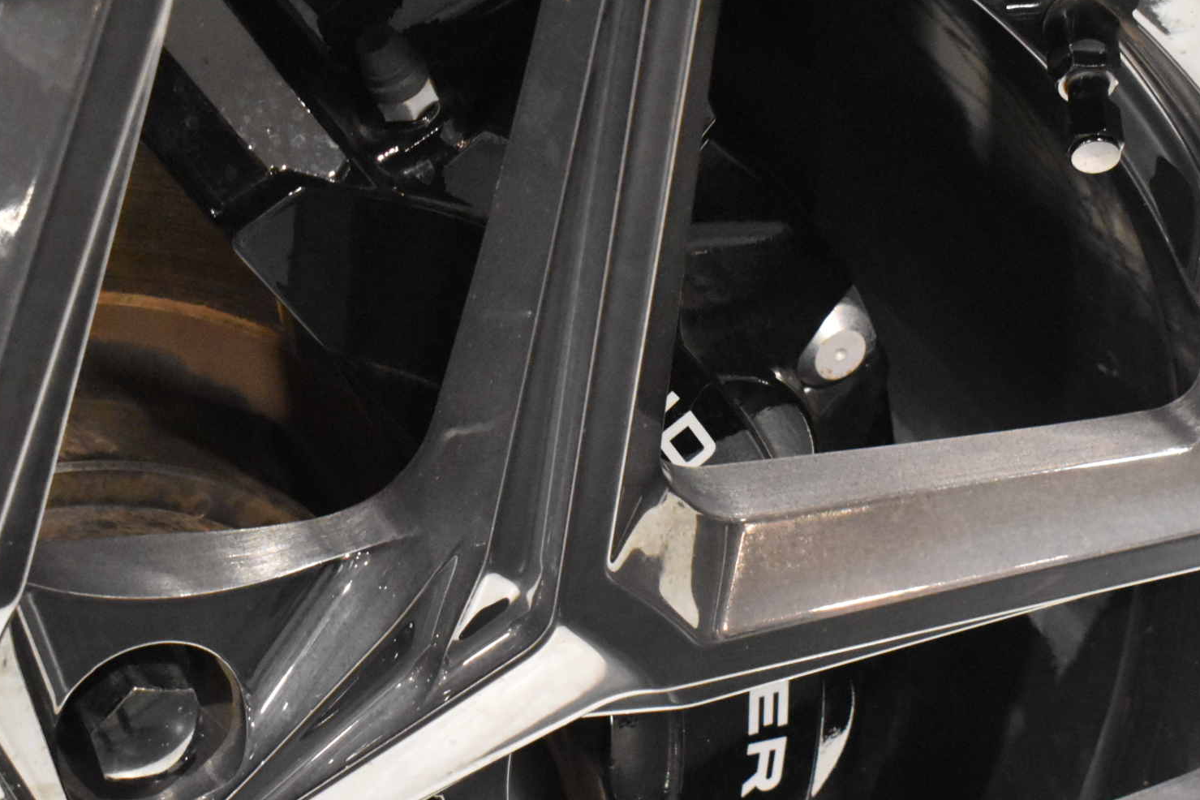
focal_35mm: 117
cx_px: 652
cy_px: 415
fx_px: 3895
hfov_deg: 17.5
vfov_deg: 11.7
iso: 6400
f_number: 8
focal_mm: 45
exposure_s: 1/50
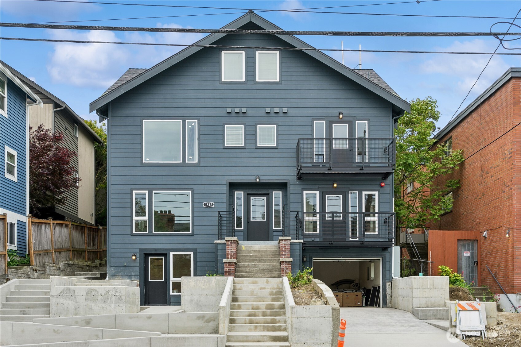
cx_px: 260
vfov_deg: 35.0
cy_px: 174
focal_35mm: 38
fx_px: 550
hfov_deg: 50.7
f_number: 8
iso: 200
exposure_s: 1/160
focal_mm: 38
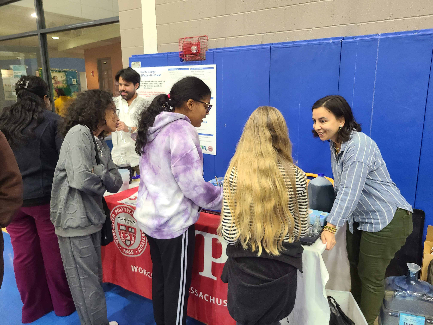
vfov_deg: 53.1
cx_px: 216
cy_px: 162
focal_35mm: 26
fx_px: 325
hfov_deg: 67.3
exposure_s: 1/40
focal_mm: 5.4
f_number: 1.8
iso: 250
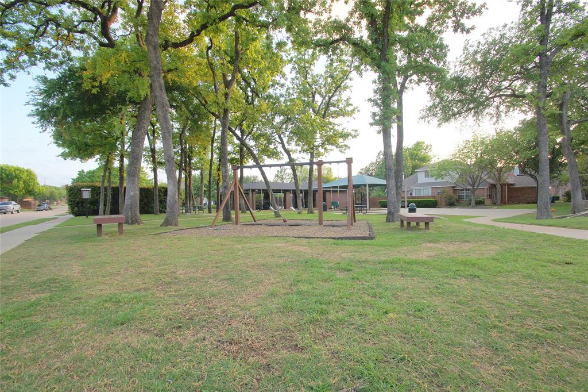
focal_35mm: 15
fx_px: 245
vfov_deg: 77.3
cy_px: 196
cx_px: 294
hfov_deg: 100.4
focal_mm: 10
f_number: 6.3
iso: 200
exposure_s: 1/60
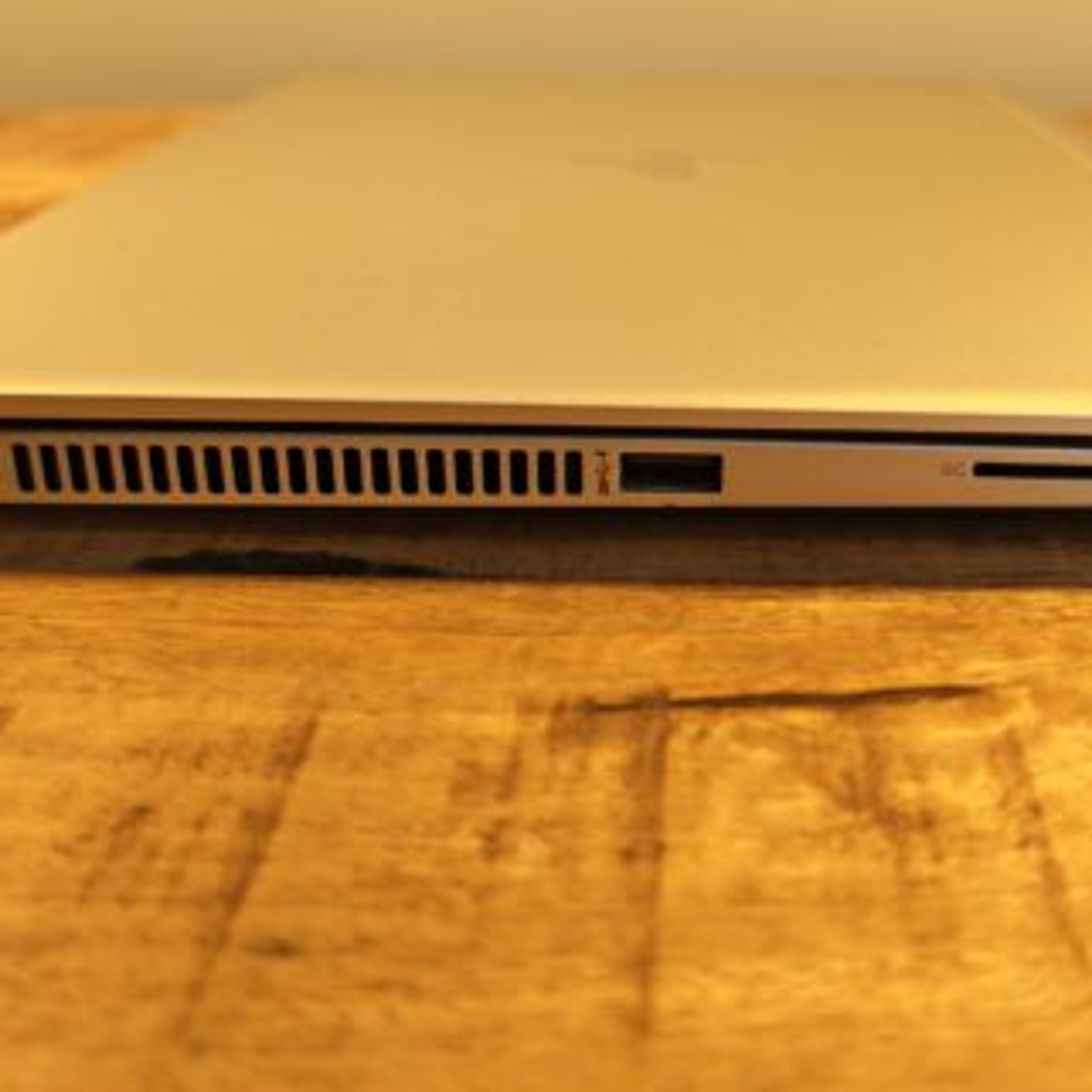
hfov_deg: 43.6
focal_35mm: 38
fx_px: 1356
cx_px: 667
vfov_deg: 43.8
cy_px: 480
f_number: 1.6
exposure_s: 1/50
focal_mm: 6.55
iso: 80
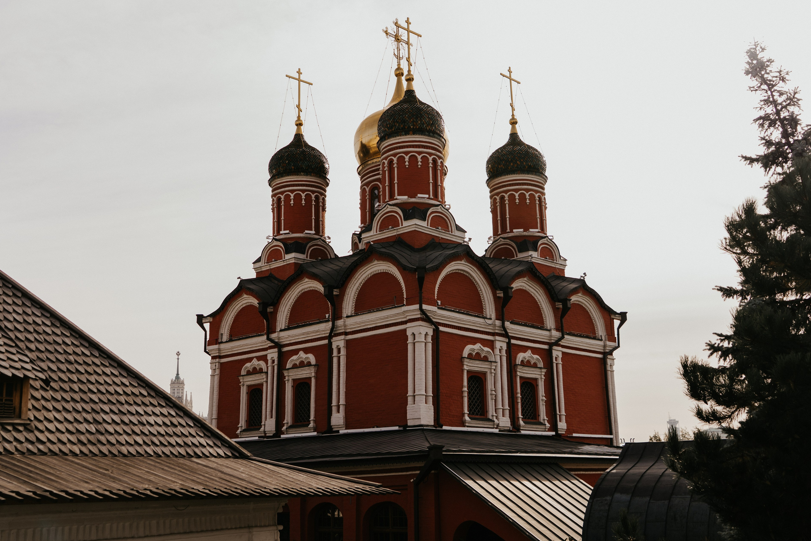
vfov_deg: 34.2
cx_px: 397
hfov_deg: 49.6
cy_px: 274
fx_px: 879
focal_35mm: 39
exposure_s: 1/500
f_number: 4
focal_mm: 35
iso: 100
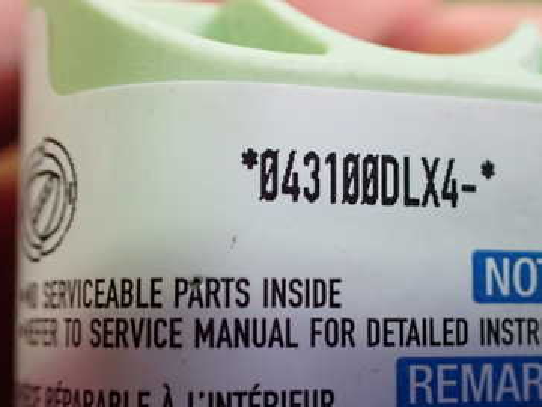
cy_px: 279
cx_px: 352
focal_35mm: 50
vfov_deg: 28.9
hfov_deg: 37.8
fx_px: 783
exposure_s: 1/100
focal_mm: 5.4
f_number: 2.3
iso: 800
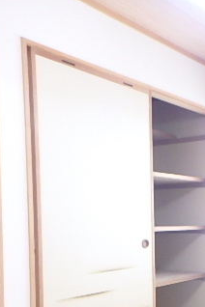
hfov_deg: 24.4
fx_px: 376
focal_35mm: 44
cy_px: 230
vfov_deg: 43.1
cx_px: 300
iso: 800
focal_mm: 3.7
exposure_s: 1/20
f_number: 3.5
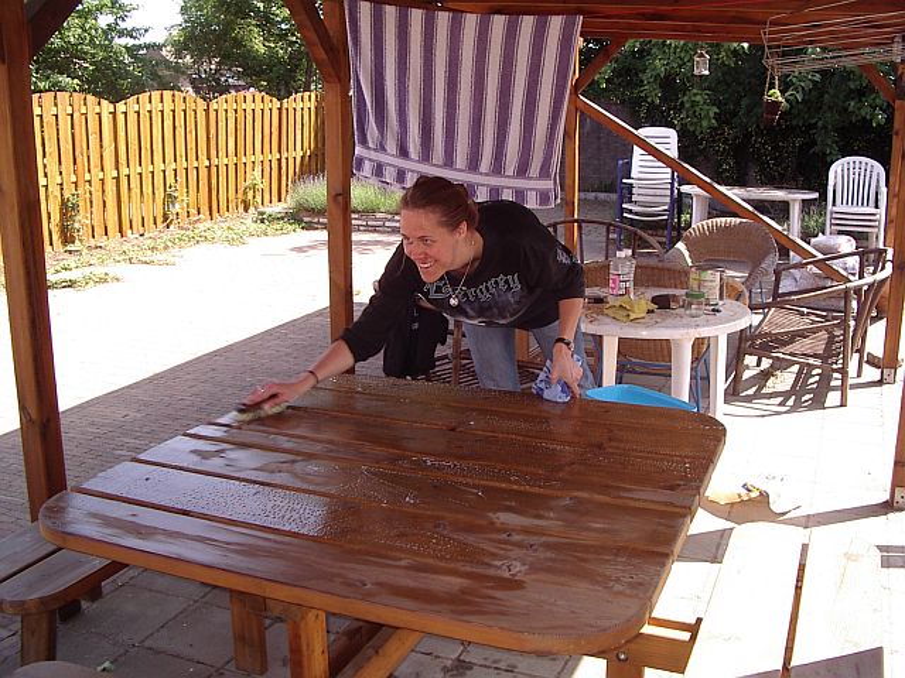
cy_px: 339
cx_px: 452
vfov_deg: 37.7
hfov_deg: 49.0
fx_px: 993
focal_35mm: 38
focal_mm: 5.8
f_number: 4.8
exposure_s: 1/80
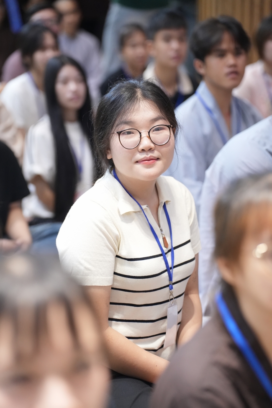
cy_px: 204
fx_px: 1190
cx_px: 136
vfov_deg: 19.5
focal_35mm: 105
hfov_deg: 13.0
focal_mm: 105
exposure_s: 1/200
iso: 4000
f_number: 2.8
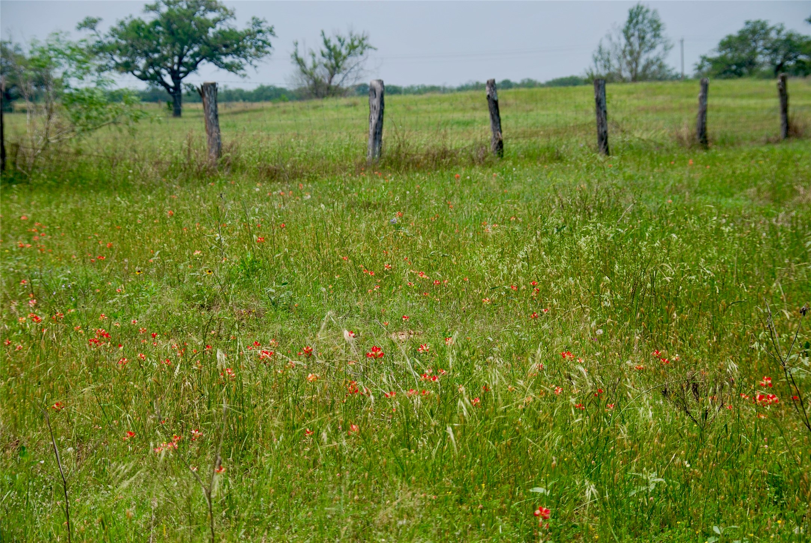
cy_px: 272
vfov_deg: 14.1
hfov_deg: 20.9
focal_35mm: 98
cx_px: 406
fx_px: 2199
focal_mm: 65
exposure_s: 1/500
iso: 100
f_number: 5.6
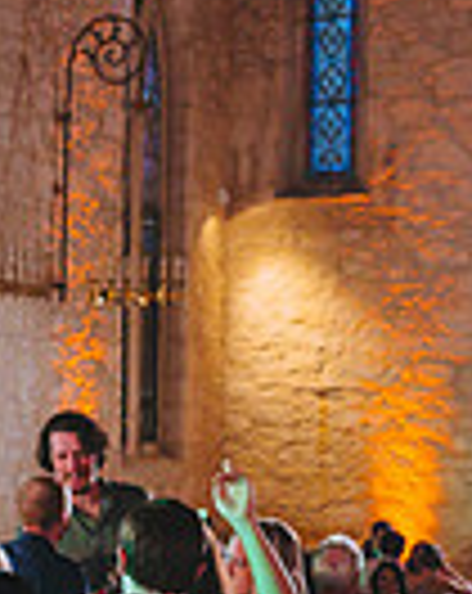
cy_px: 400
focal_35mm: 105
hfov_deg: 14.1
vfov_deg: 18.3
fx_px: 1840
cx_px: -112
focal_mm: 24
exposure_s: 1/200
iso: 1600
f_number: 2.8
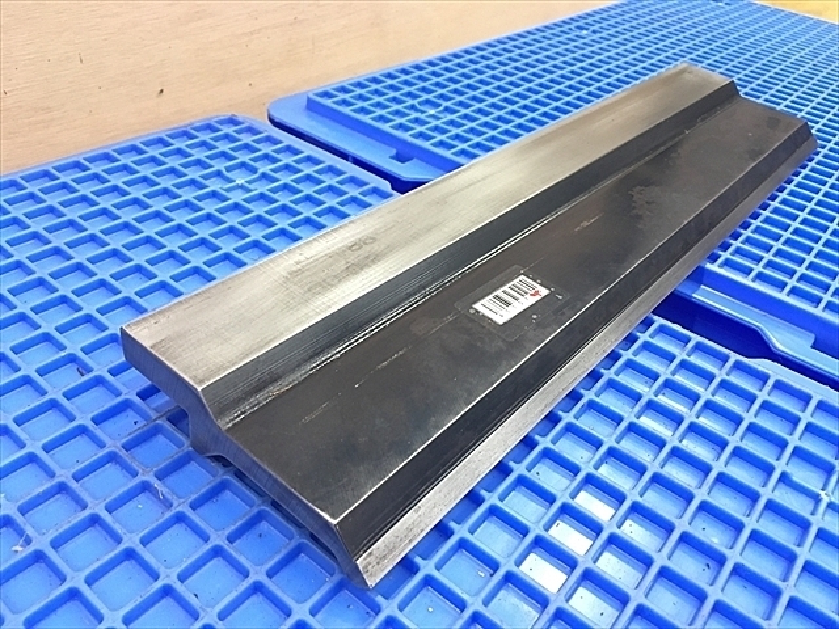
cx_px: 420
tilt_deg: -37.3
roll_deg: -6.9
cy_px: 314
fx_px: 703
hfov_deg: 61.7
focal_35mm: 29
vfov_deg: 48.2
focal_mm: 4.15
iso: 200
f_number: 2.2
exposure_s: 1/24
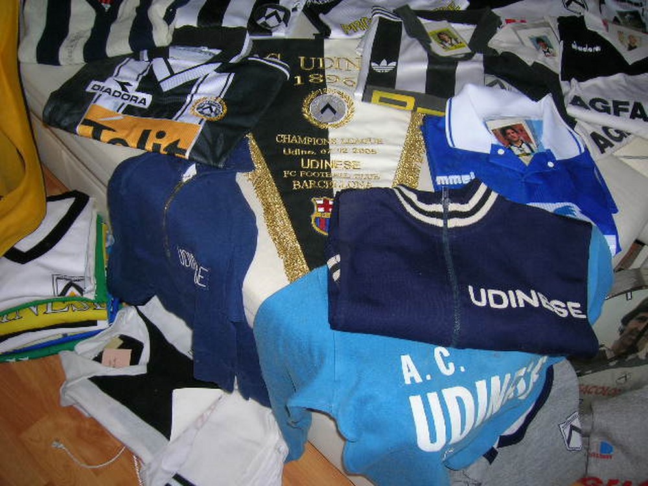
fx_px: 636
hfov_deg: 54.0
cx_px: 324
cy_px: 243
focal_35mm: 34
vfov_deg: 41.8
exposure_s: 1/60.1
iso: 50
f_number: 2.9
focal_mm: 5.7
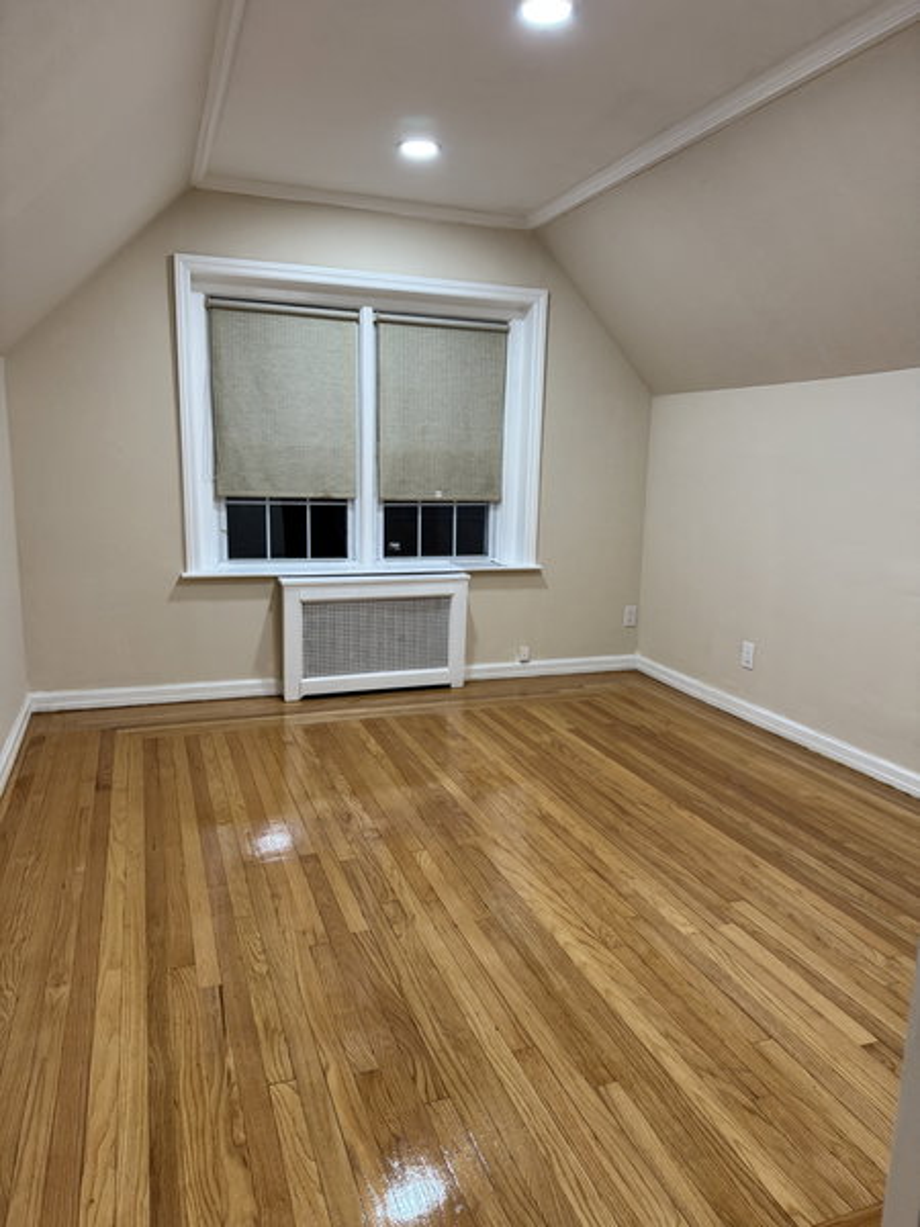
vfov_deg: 71.6
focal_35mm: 24
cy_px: 614
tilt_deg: -12.6
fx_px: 850
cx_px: 460
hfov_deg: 56.8
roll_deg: -1.3
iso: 200
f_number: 1.78
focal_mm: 6.76
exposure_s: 1/120
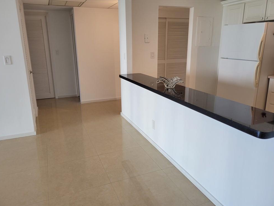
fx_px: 214
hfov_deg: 65.3
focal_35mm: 27
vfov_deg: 51.4
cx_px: 135
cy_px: 102
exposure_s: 1/119
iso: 125
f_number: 1.8
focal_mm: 5.4
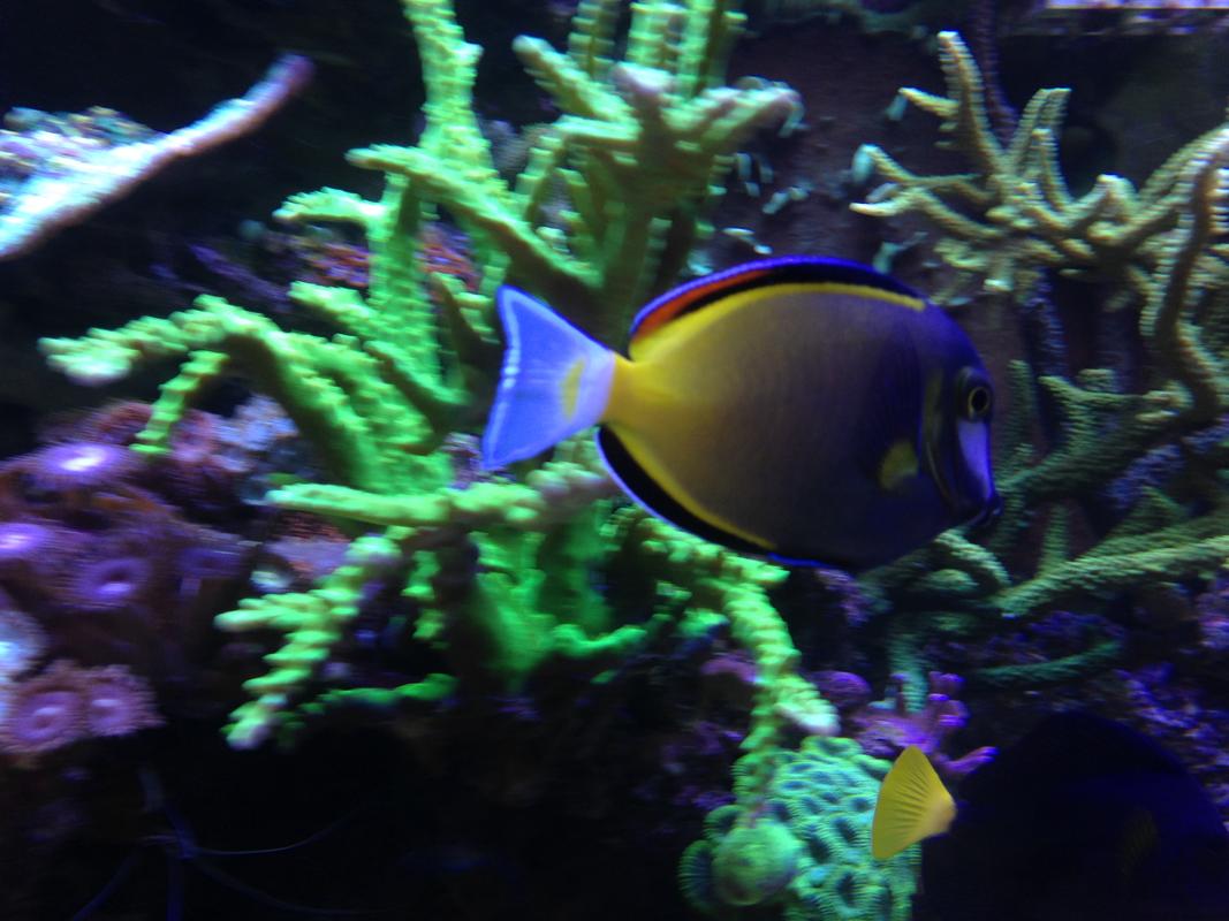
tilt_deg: -1.6
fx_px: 1171
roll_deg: +2.4
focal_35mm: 33
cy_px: 460
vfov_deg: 42.9
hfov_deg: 55.4
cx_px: 614
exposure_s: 1/30
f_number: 2.4
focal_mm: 4.12
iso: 50
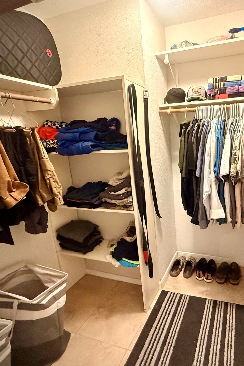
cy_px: 181
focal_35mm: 20
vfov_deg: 84.0
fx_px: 203
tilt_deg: -12.9
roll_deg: +3.1
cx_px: 179
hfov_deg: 59.0
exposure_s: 1/60
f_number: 2.2
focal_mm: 2.22
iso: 800
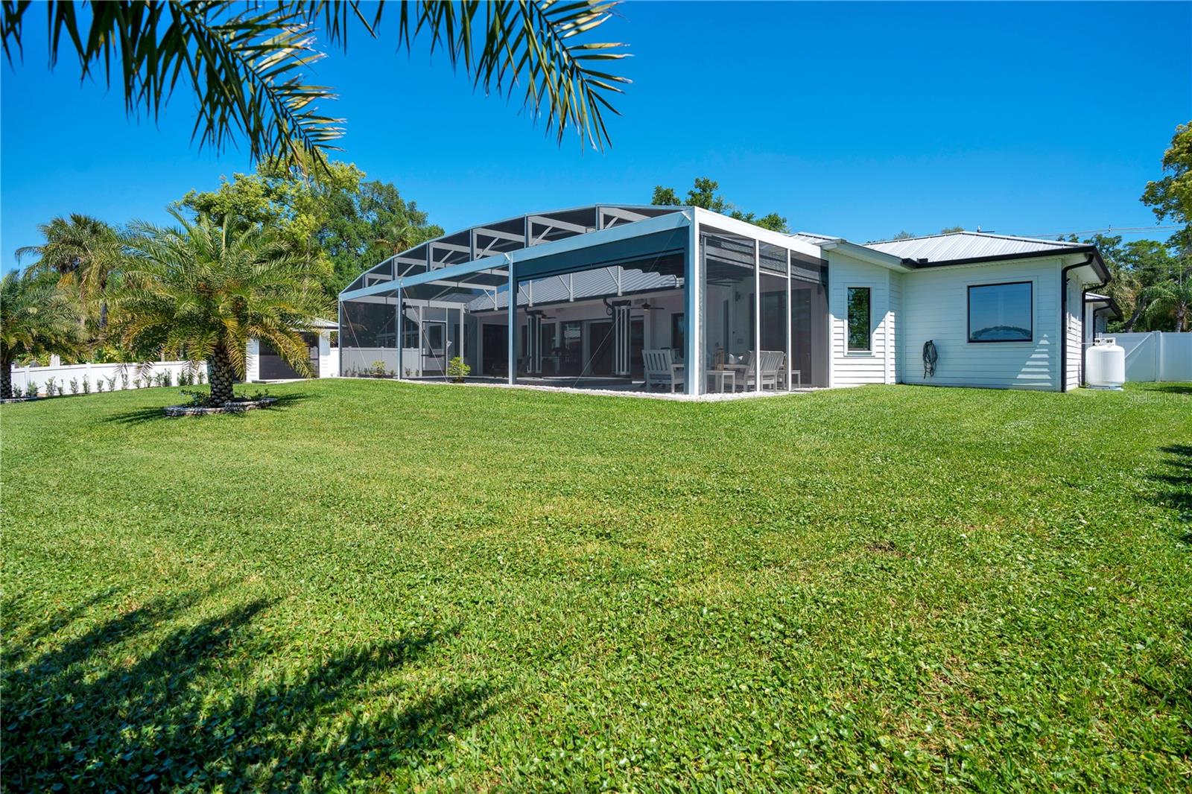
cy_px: 397
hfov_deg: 96.7
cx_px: 596
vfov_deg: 73.7
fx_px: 530
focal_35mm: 16
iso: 100
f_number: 5
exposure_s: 1/640
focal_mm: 16
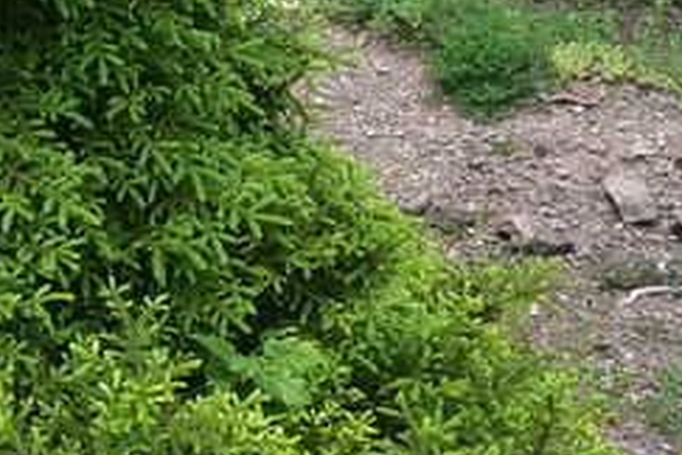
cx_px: -427
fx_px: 5058
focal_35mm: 267
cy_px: -400
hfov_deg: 7.5
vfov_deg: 5.1
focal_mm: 50
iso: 320
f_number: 11
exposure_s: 1/125
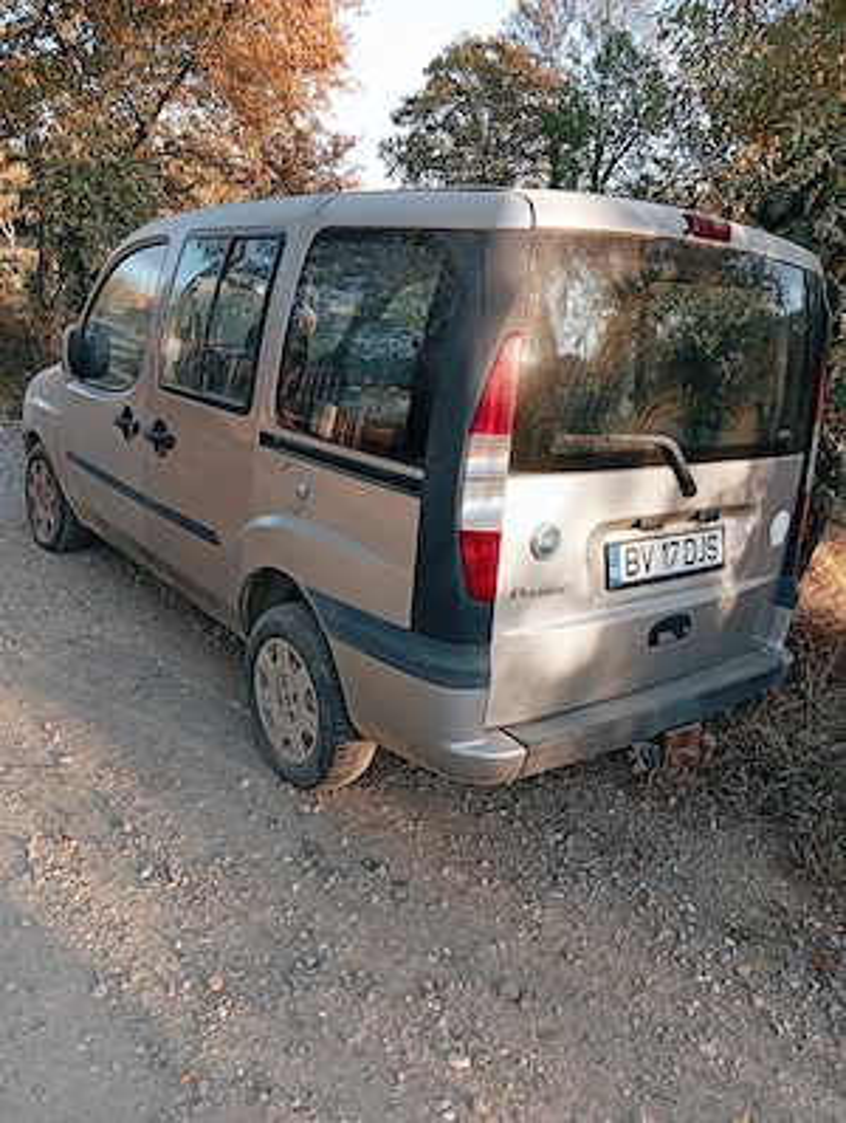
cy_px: 562
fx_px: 845
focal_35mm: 26
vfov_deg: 67.2
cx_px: 423
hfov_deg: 53.2
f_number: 1.8
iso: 58
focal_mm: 3.96
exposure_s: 1/100
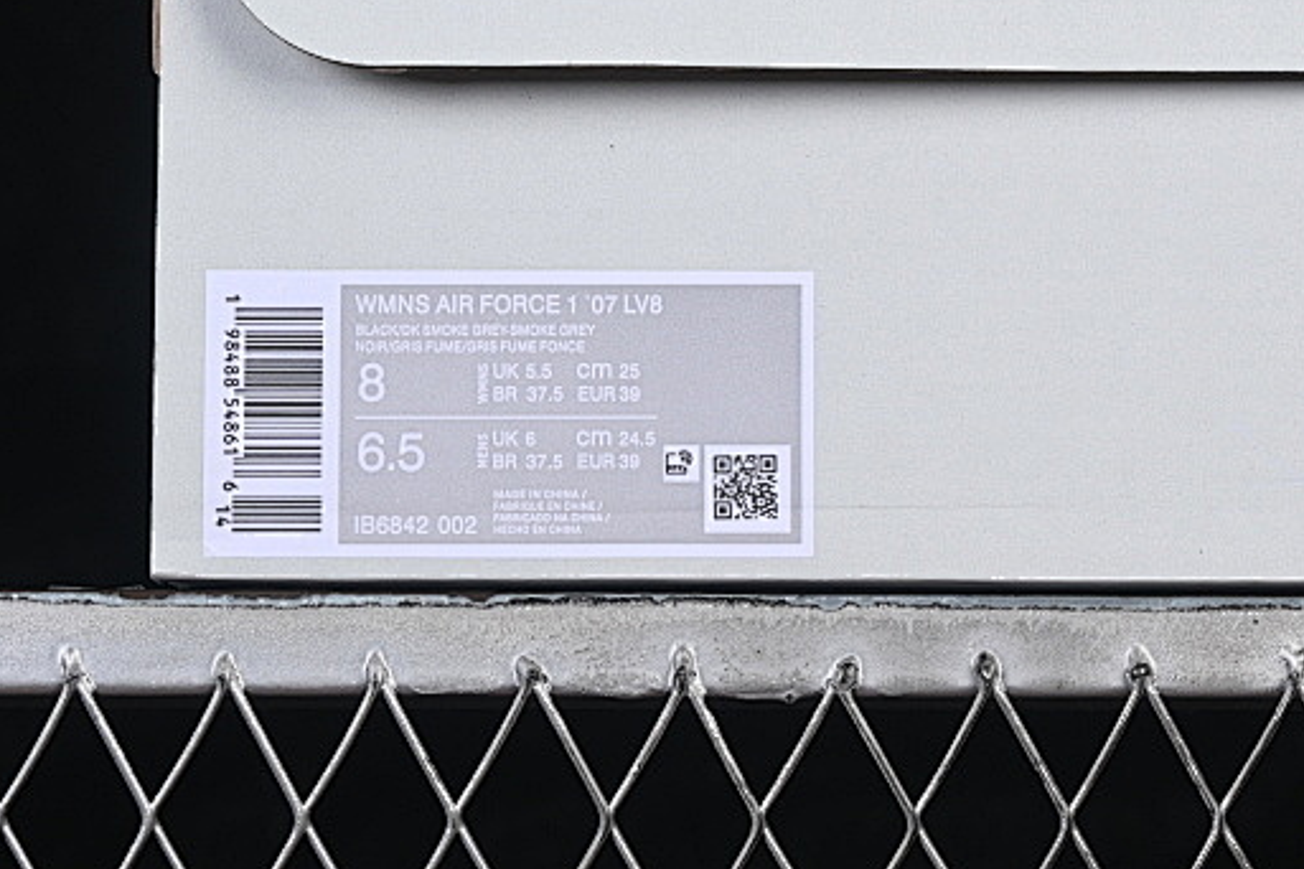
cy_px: 25
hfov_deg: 13.0
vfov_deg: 8.6
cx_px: 877
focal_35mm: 158
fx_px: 5723
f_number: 8
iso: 160
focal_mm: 50
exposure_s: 1/80
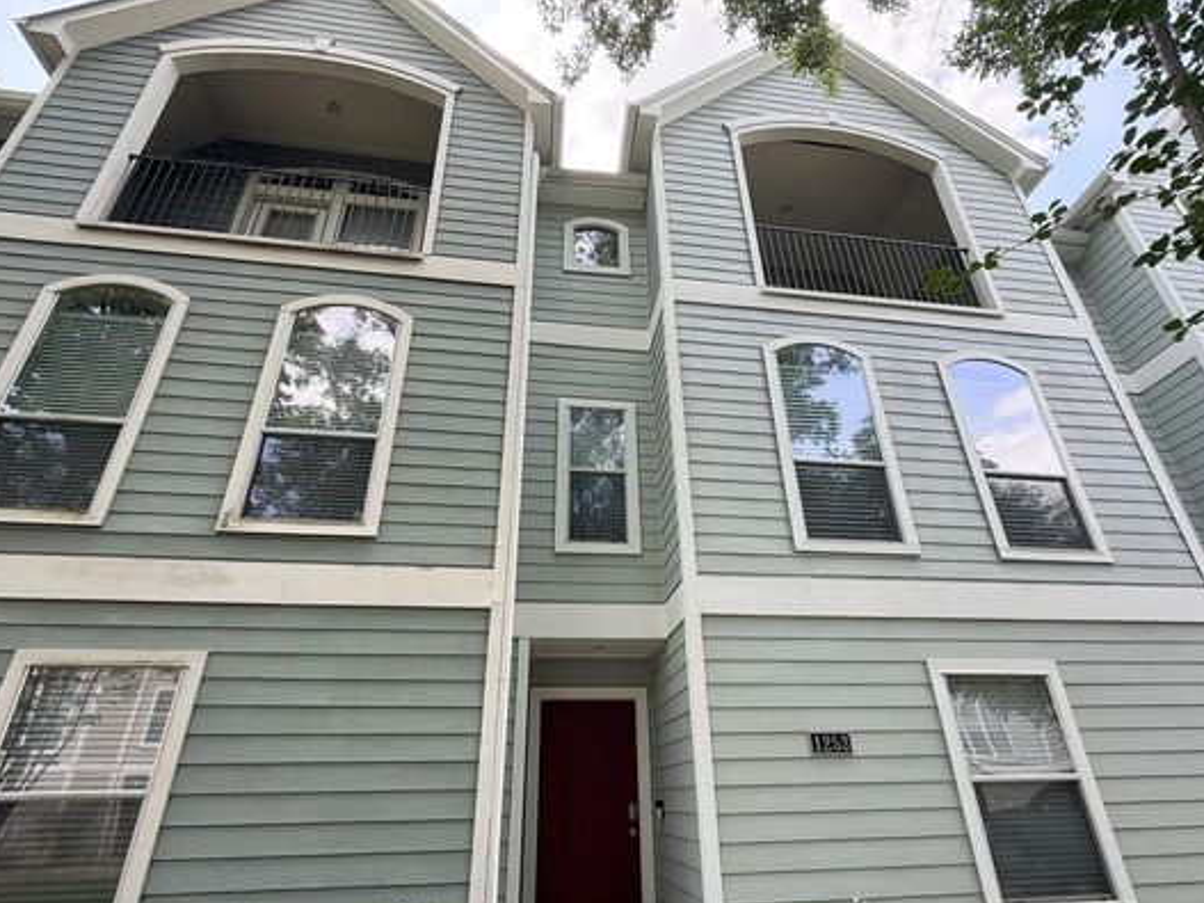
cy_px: 526
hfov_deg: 91.0
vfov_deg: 74.2
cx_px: 610
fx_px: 591
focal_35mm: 17
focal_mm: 2.22
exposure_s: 1/324
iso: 50
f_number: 2.2
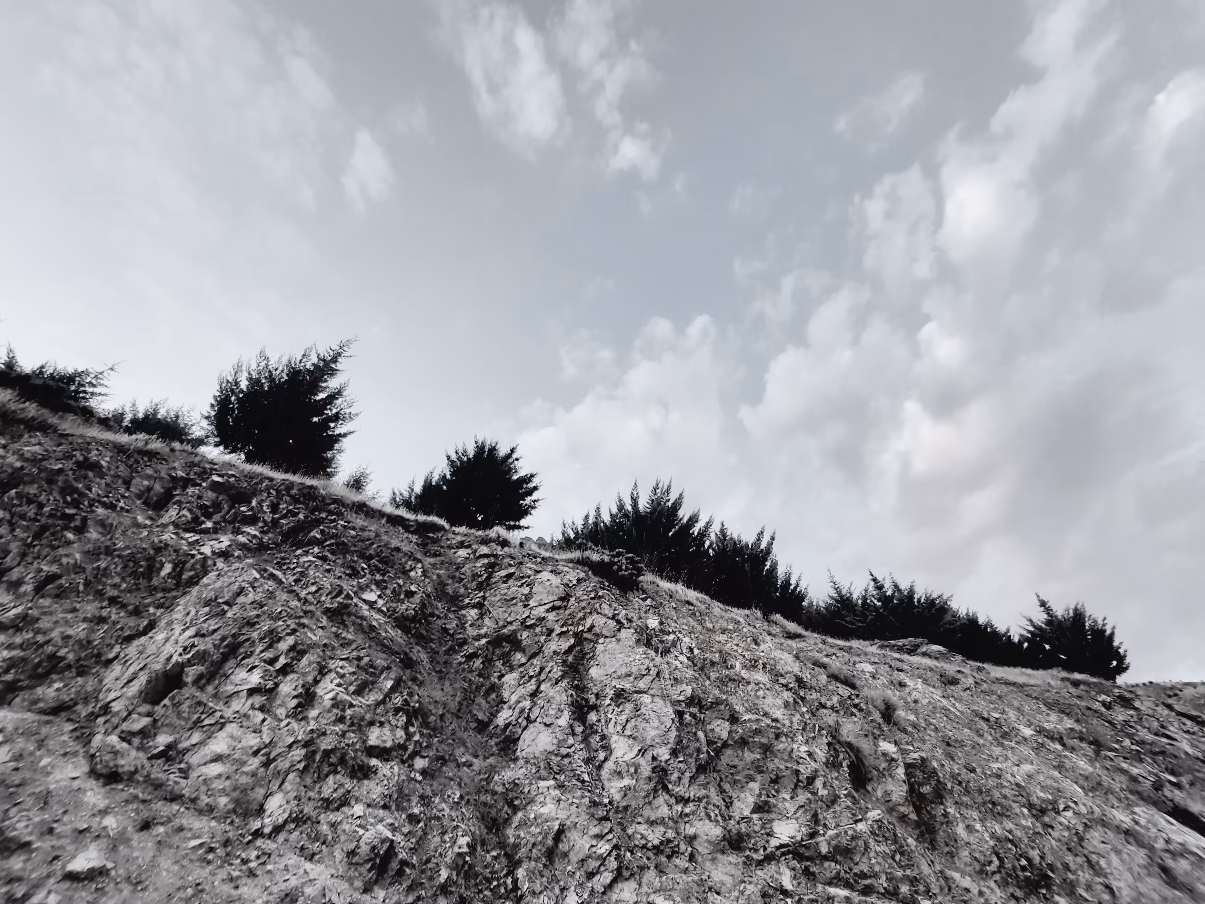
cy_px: 452
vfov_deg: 89.9
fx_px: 453
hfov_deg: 106.2
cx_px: 602
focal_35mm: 13
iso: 40
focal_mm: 1.74
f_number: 2.2
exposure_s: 1/50
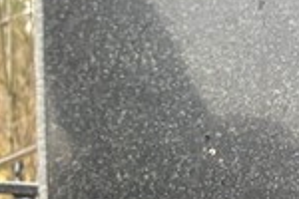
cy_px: 376
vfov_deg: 9.0
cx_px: 700
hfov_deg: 11.8
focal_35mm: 144
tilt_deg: -12.2
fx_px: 1196
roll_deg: -4.8
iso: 125
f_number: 1.6
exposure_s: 1/93
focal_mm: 5.96
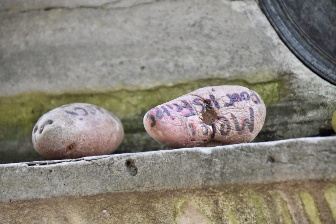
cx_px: 168
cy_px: 112
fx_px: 2940
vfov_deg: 4.4
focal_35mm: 315
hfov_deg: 6.5
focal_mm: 210
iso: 3200
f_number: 6.3
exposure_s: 1/320
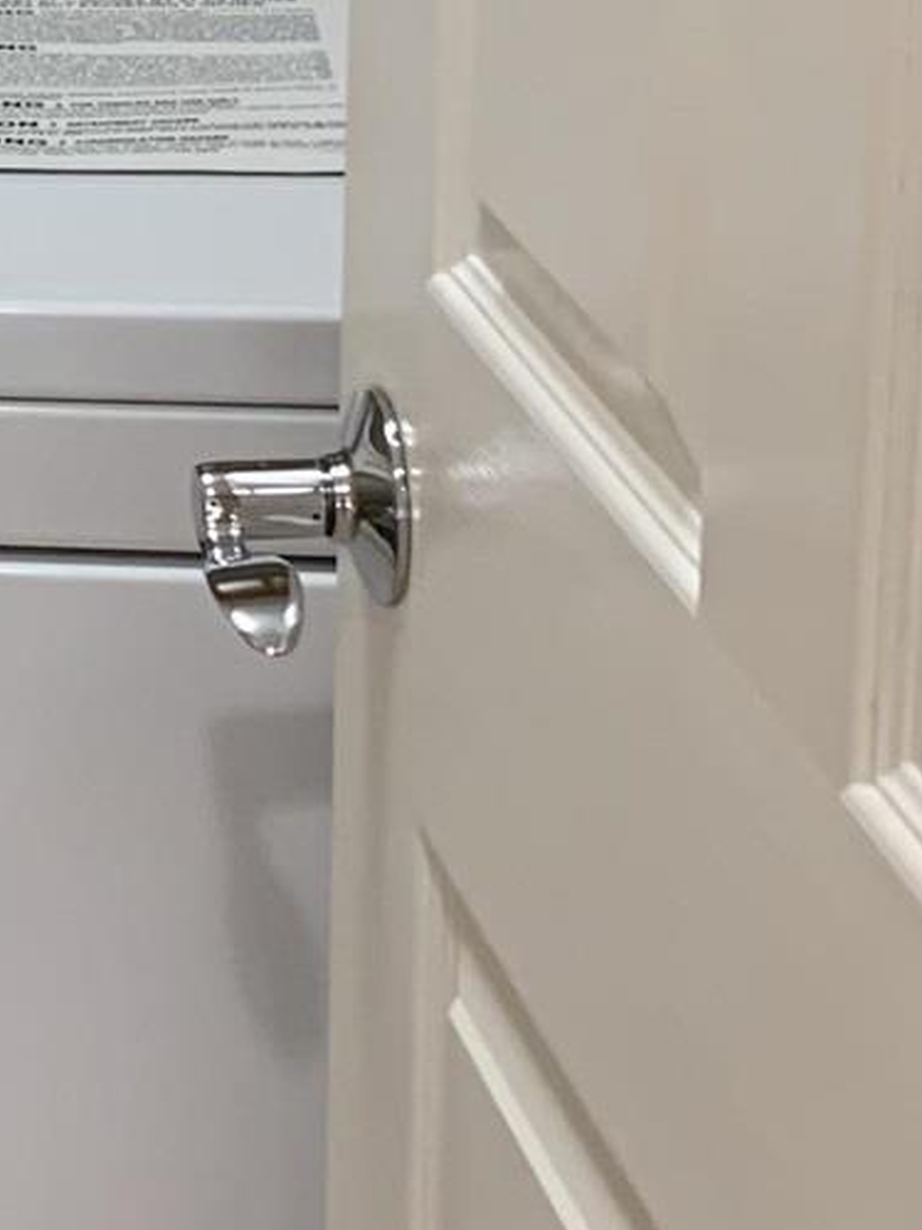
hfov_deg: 11.1
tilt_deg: -14.9
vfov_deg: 16.0
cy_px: -81
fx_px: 4263
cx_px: -969
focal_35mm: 120
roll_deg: +2.7
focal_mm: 4.25
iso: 125
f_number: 1.8
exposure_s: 1/60
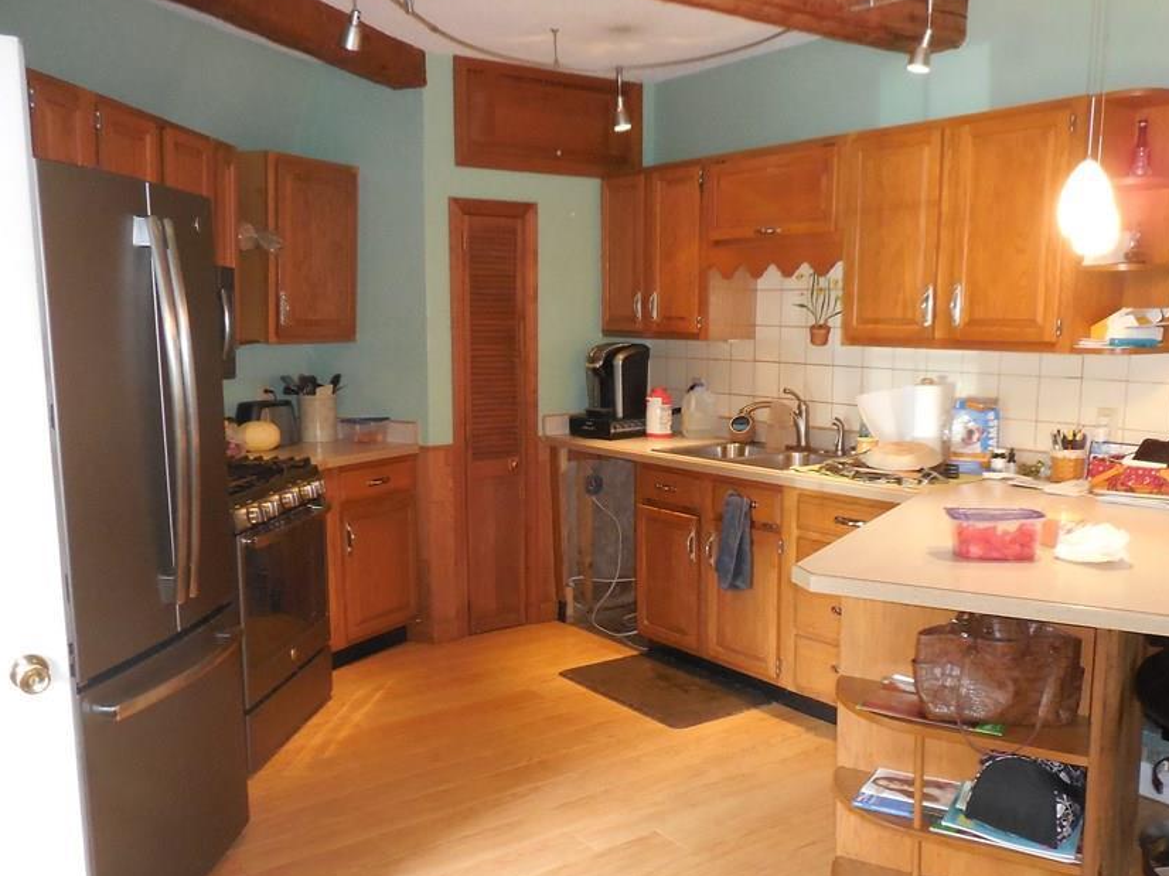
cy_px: 476
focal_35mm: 31
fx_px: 1047
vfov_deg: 45.4
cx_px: 631
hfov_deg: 58.3
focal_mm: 4.5
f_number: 3.7
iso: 900
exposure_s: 1/25
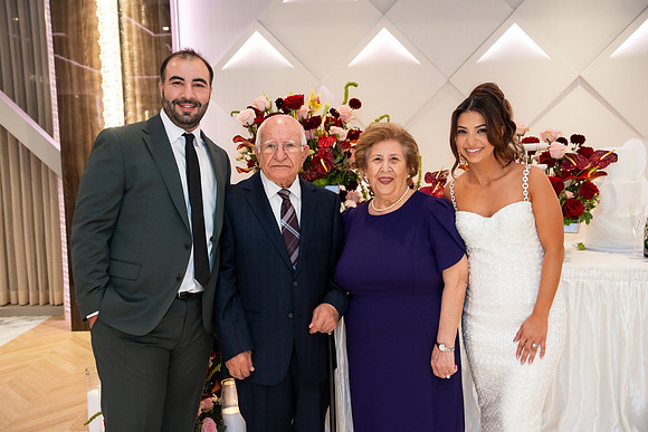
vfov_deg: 33.4
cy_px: 216
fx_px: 720
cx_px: 324
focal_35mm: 40
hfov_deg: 48.4
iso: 3200
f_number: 4
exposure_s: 1/200
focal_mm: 40
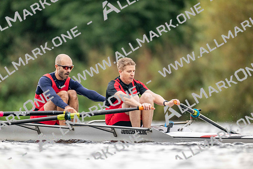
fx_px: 4217
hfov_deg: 3.4
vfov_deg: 2.3
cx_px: 126
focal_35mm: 600
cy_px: 84
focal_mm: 600
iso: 3600
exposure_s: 1/2500
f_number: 4
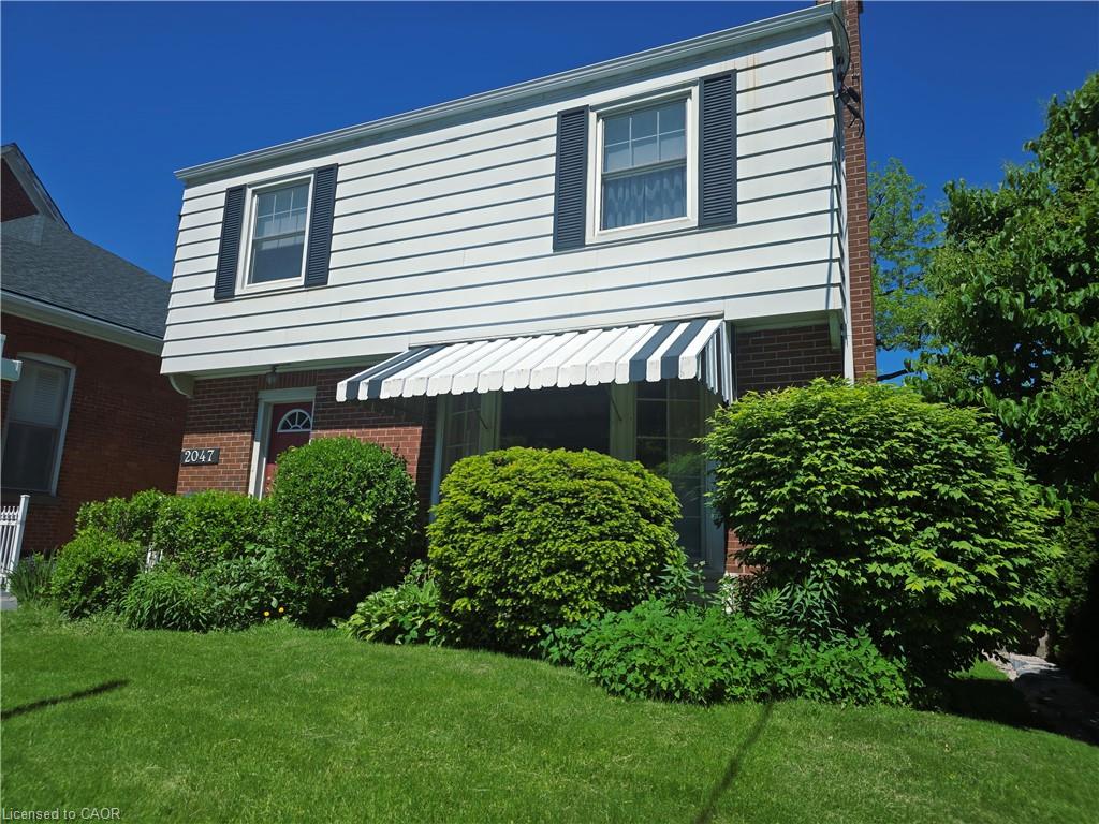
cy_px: 412
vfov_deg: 58.9
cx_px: 550
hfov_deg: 73.9
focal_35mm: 23
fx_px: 730
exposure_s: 1/1238
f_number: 1.7
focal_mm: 6.3
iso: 12
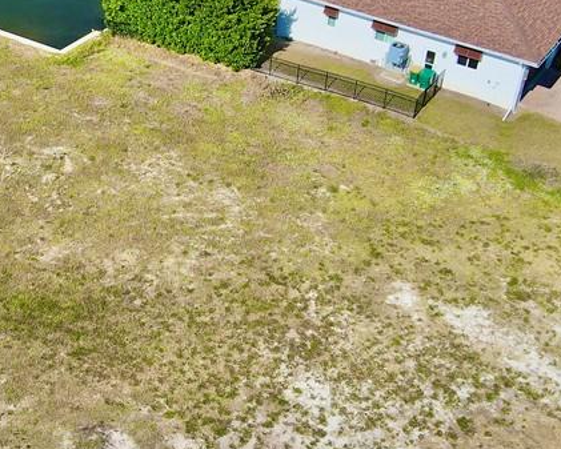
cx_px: 119
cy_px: 197
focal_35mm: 57
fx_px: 947
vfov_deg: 26.7
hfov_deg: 32.2
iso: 100
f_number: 2.8
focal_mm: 4.5
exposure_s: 1/1250
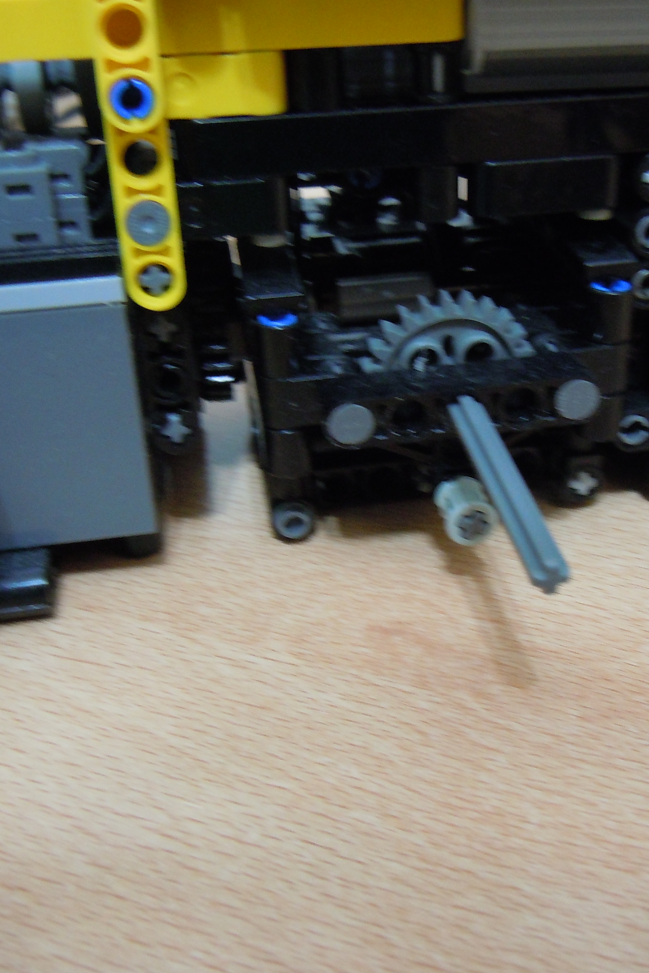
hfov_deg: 31.8
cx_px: 384
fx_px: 1135
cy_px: 483
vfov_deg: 46.4
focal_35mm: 42
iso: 400
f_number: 3.5
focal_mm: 5.4
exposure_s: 1/5
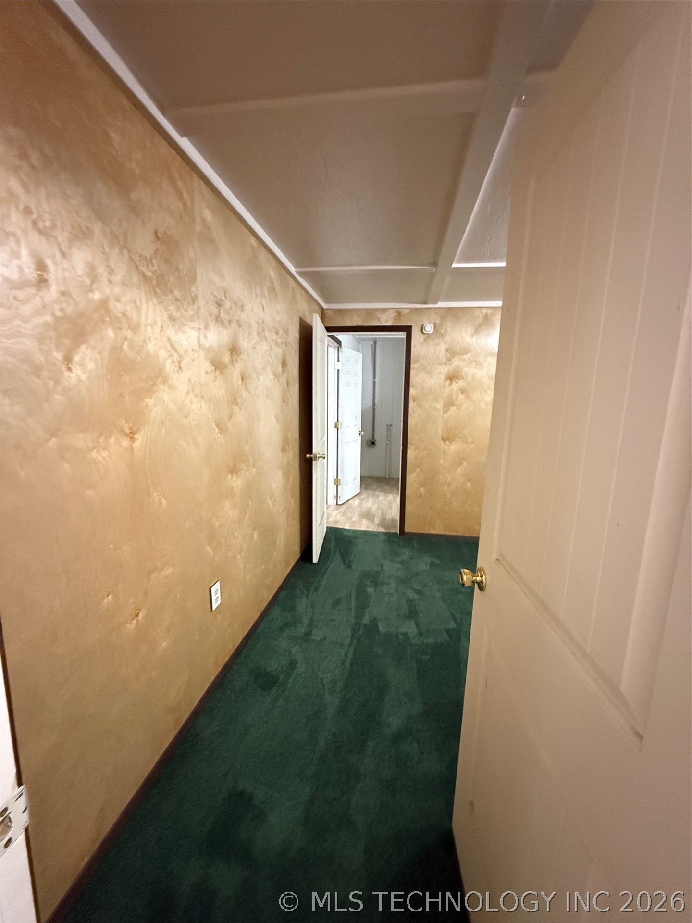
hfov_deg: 85.7
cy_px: 462
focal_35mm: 14
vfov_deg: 102.1
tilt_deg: -9.3
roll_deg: -1.5
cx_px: 346
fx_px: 373
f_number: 2.2
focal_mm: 2.22
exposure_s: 1/60
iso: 1250
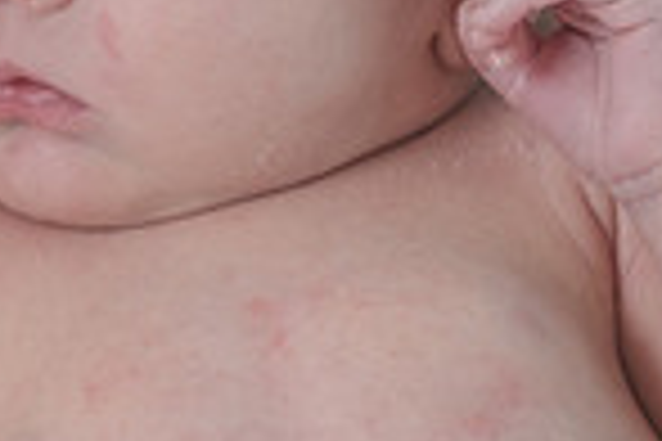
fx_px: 4634
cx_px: 153
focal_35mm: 252
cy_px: 101
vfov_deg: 5.4
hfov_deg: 8.2
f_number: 4
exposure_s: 1/180
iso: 800
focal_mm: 42.7
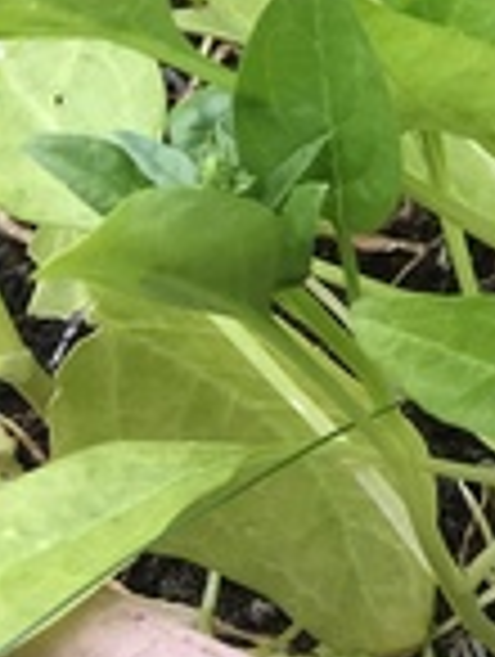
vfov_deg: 14.8
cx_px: 1008
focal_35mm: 119
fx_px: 2262
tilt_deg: -35.5
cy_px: -446
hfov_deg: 11.2
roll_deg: -6.5
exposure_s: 1/364
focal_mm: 4.15
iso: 25
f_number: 2.2
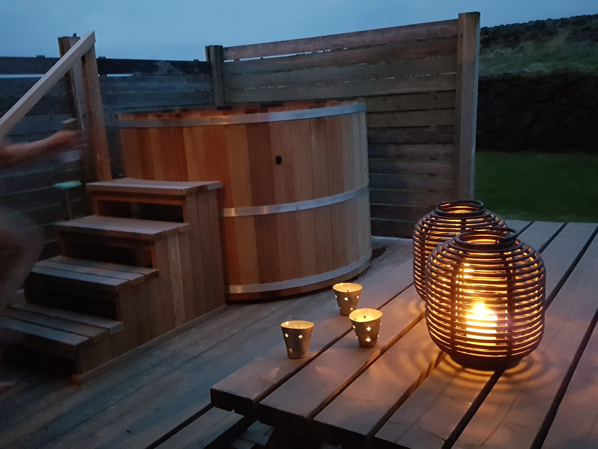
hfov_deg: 67.3
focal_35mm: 26
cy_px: 224
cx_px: 299
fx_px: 449
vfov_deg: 53.1
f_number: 1.7
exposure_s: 1/9
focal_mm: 4.2
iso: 1250
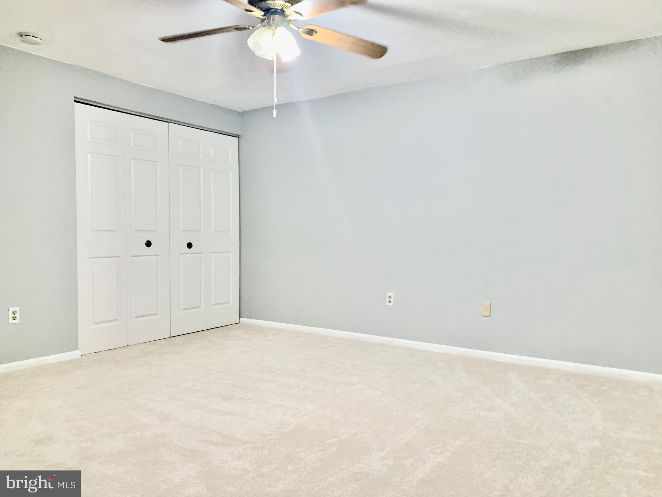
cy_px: 248
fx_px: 497
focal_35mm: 26
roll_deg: +0.2
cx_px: 331
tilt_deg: -2.0
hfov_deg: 67.3
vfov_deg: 53.1
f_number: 1.8
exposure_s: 1/60
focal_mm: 4.25
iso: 160
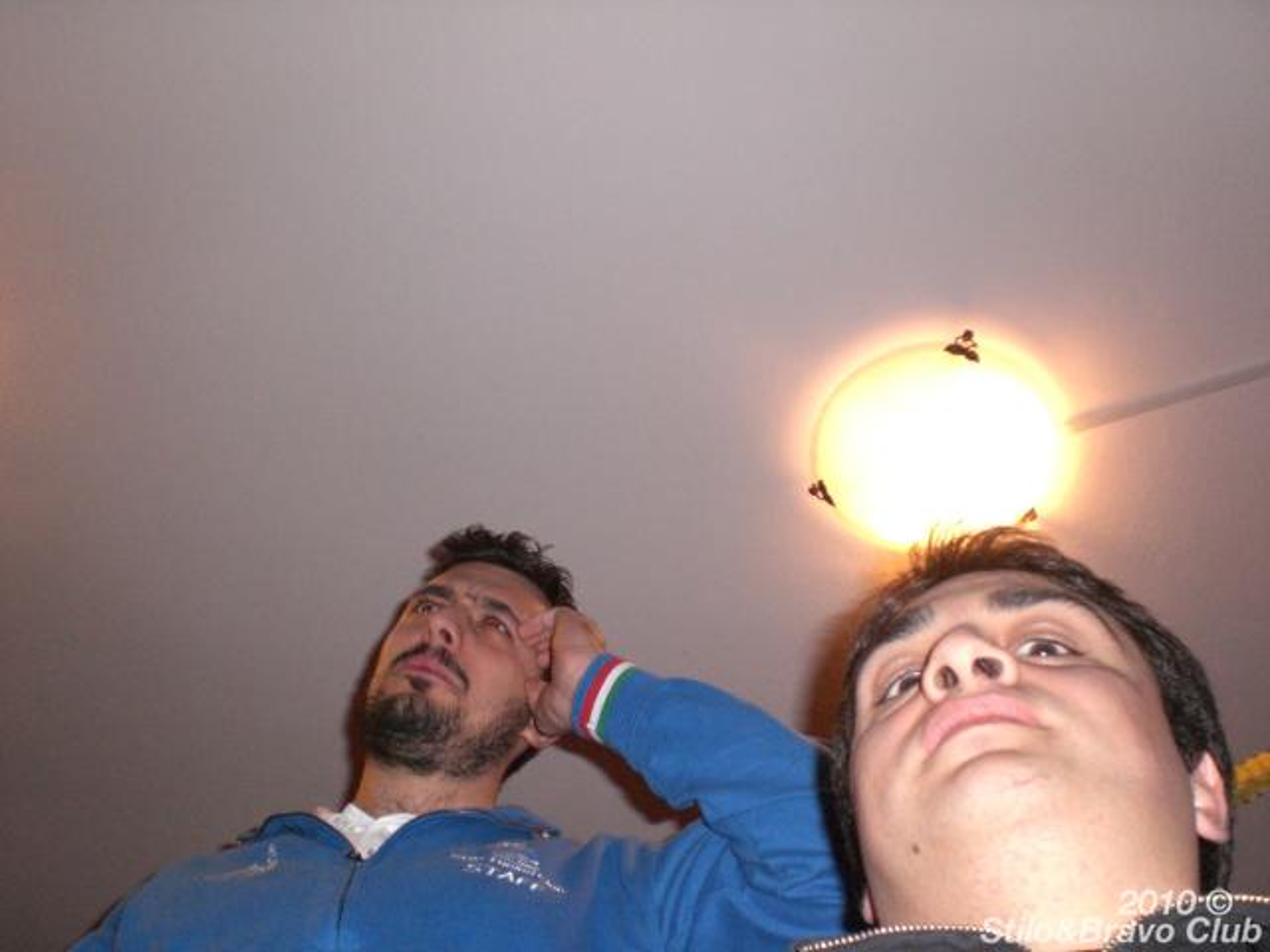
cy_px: 476
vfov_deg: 37.7
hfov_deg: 49.0
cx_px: 635
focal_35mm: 38
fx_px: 1394
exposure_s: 1/60
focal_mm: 6.3
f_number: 3.1
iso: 400
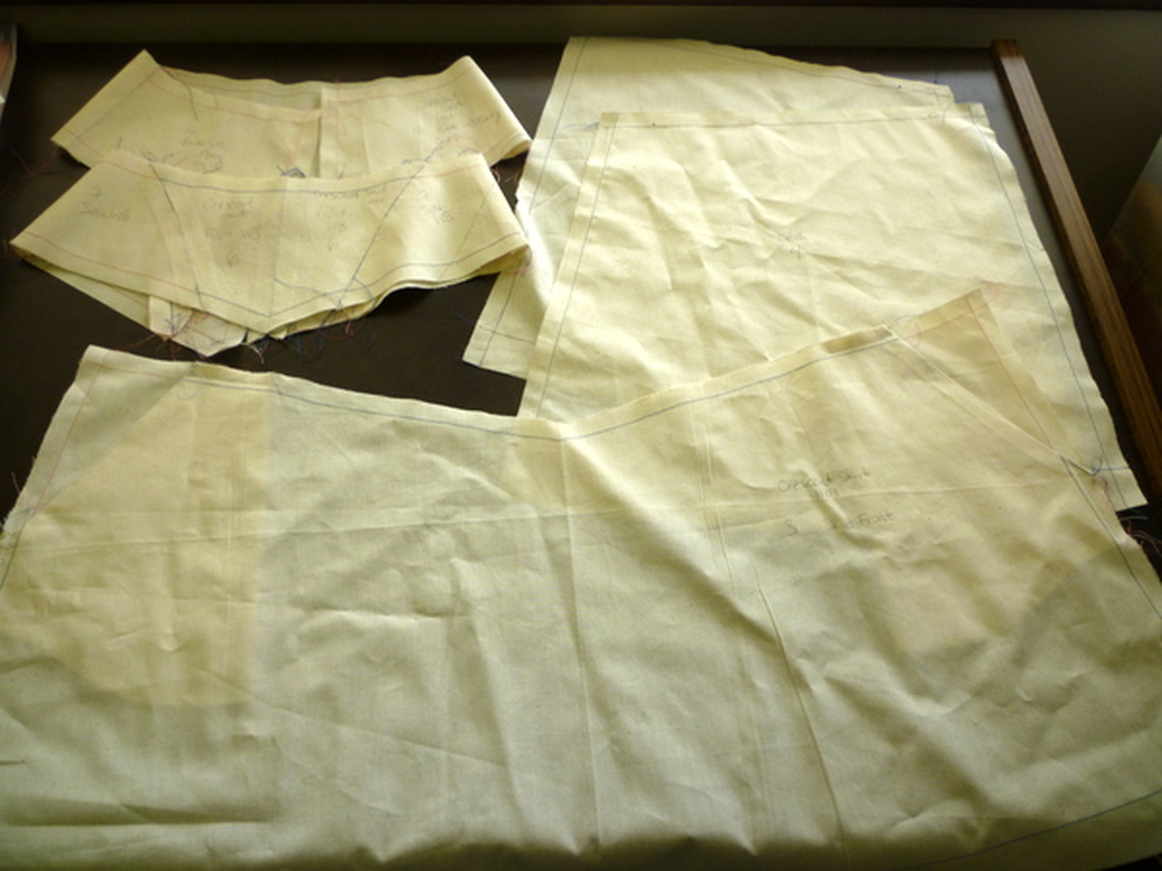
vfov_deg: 48.2
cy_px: 436
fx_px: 973
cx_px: 581
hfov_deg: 61.7
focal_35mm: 29
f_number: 3.3
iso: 80
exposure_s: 1/100
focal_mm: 5.2
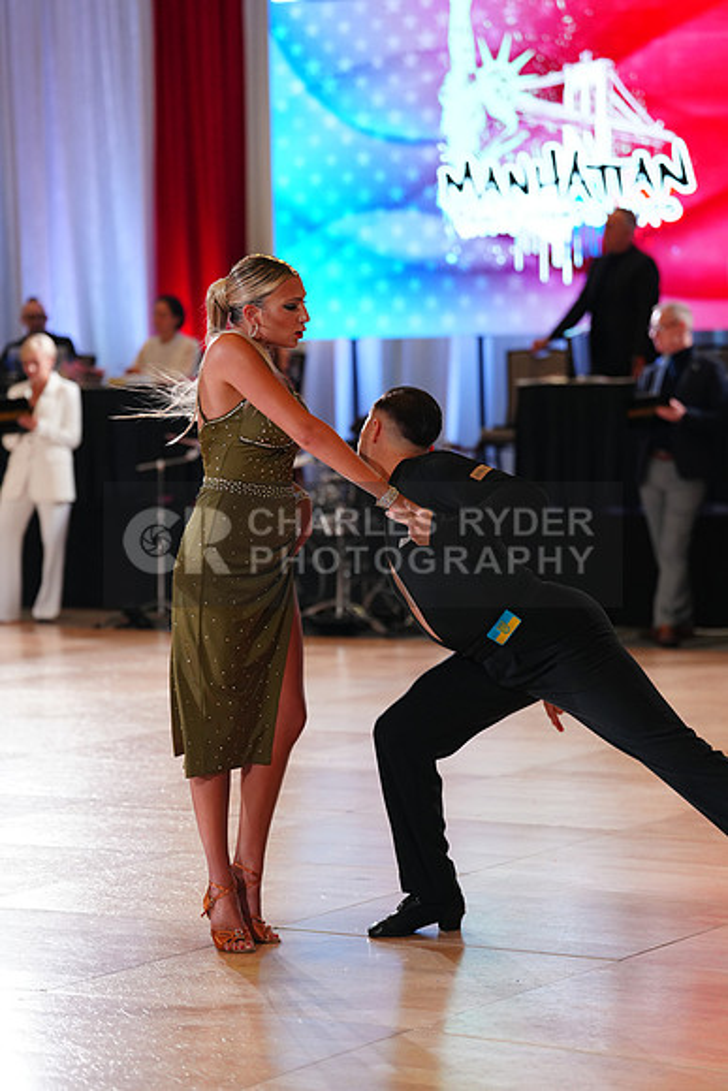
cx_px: 364
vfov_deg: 18.9
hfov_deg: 12.7
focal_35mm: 108
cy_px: 546
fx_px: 3274
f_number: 2.8
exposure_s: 1/400
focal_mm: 108
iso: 1600
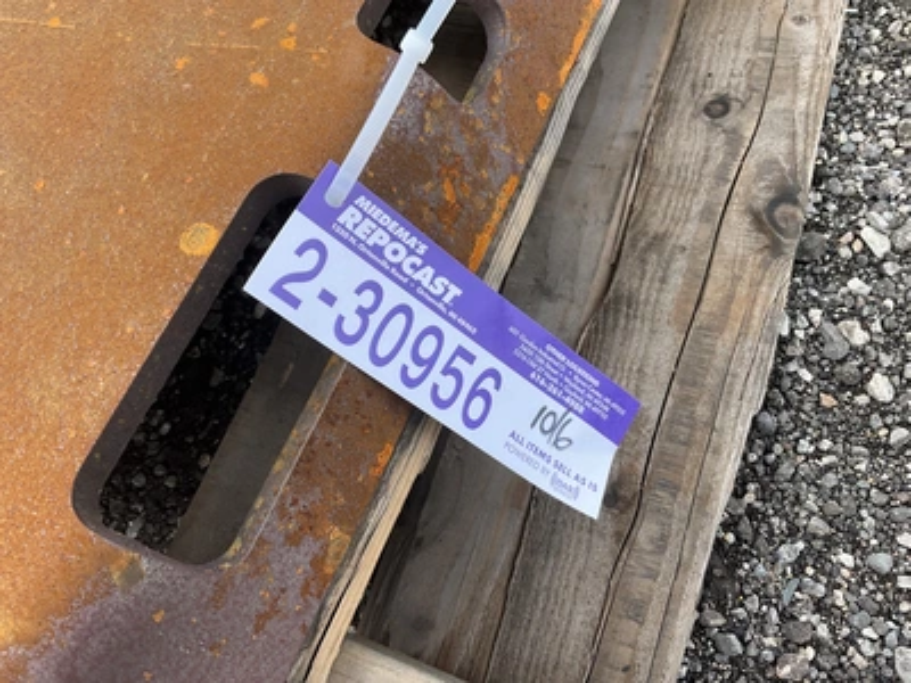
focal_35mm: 29
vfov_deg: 48.2
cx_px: 456
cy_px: 342
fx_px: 763
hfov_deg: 61.7
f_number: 1.8
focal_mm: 3
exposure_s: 1/473
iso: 25
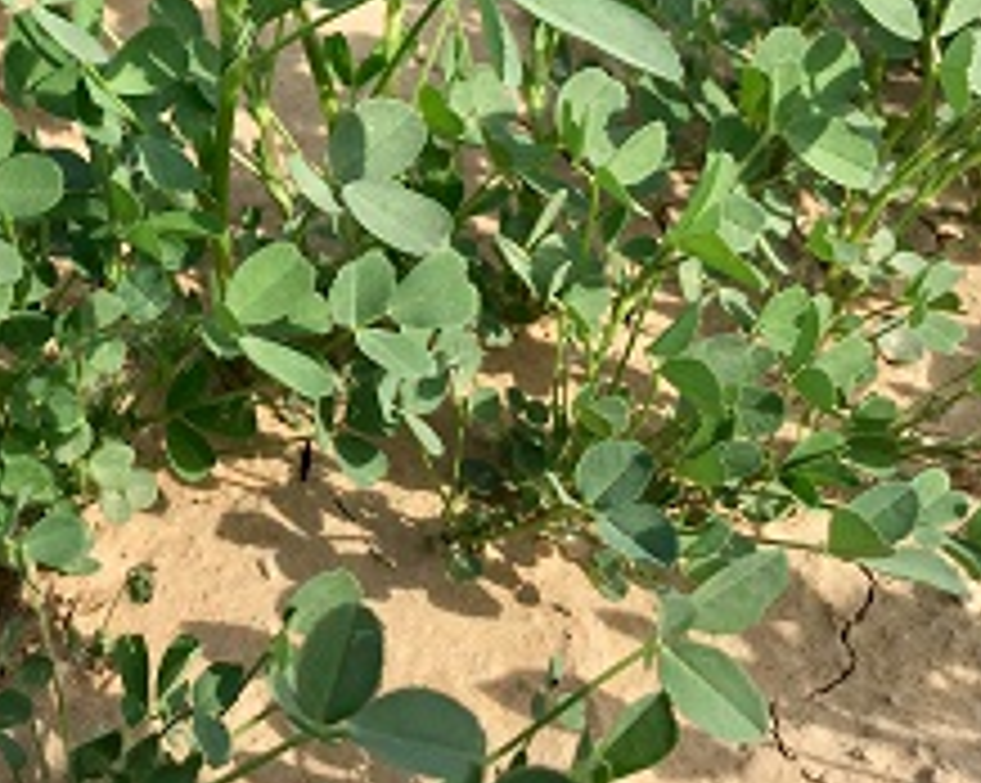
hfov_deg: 34.5
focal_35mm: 52
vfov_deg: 28.3
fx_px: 1508
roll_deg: -4.3
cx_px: 148
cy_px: 126
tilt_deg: -36.5
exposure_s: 1/1199
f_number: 2.2
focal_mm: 4.15
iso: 32
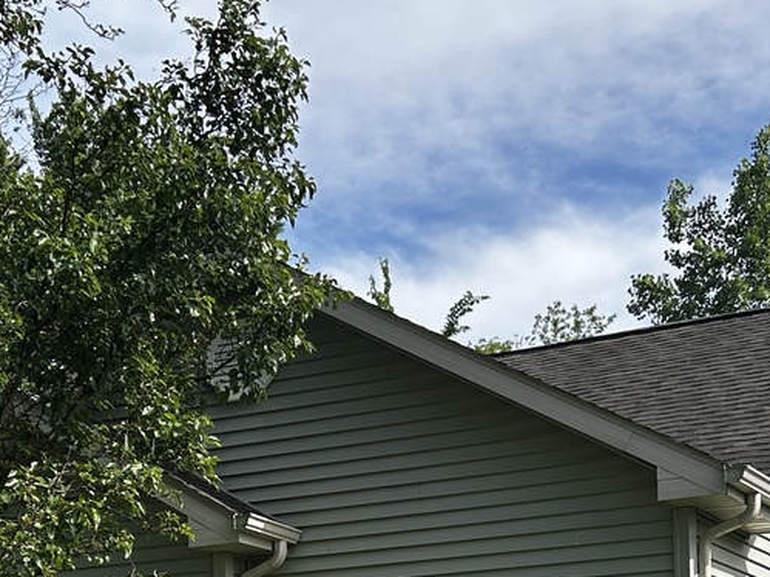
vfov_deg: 18.7
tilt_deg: +3.9
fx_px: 1668
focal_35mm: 75
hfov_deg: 26.0
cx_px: 336
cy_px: 662
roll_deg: +0.9
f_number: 1.5
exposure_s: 1/2457
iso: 50
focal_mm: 5.7
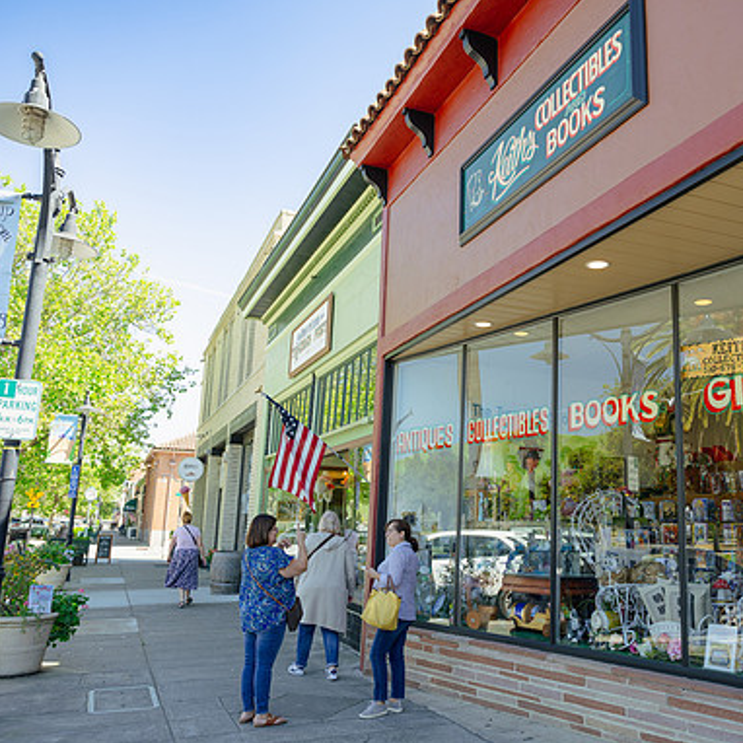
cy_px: 372
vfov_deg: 52.5
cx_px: 467
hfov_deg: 52.0
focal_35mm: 31
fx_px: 753
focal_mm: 24
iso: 100
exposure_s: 1/200
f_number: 4.5
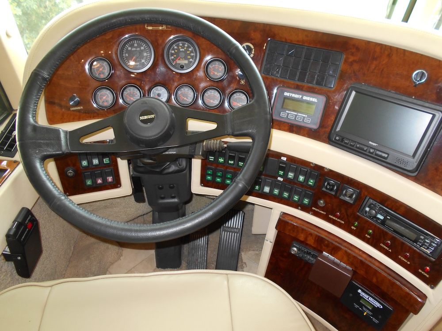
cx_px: 221
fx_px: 332
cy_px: 166
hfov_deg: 67.3
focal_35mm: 26
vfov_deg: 53.1
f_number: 3.2
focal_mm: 4.6
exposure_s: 1/25
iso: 200
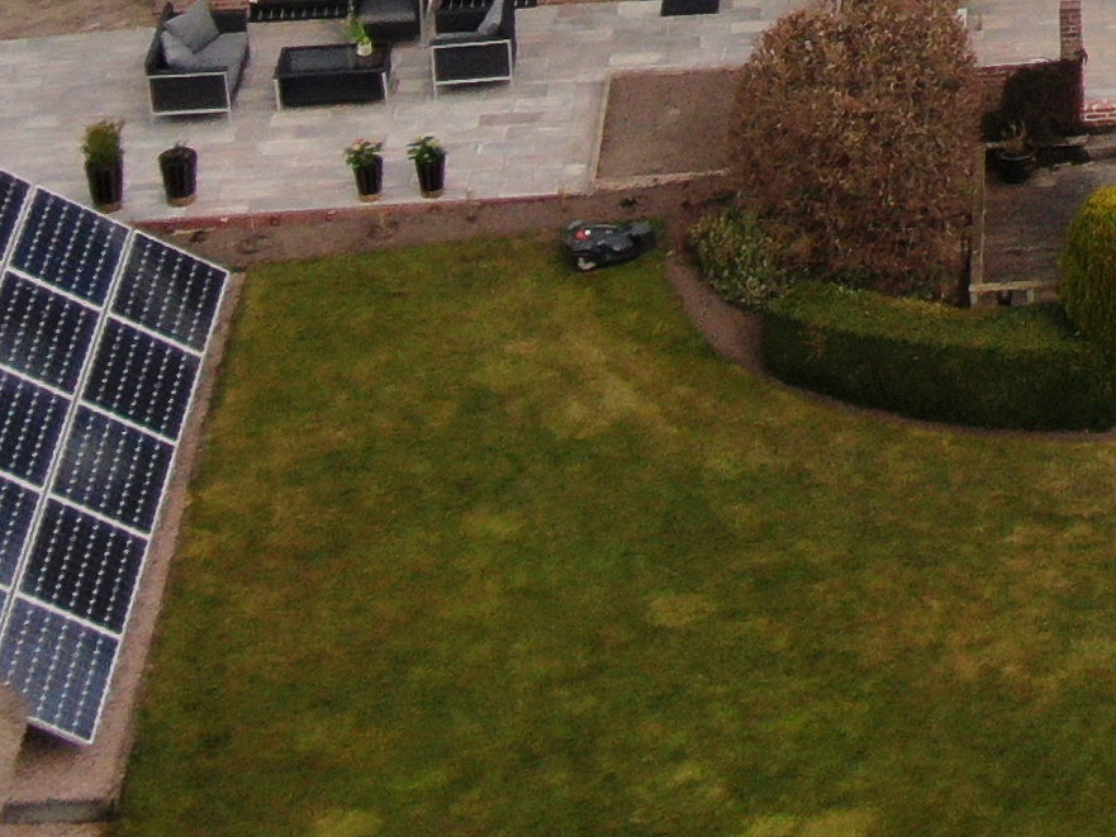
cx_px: 1904
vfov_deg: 7.9
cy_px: -1009
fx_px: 5707
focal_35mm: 177
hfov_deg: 10.6
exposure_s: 1/800
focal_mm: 6.77
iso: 200
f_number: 3.4
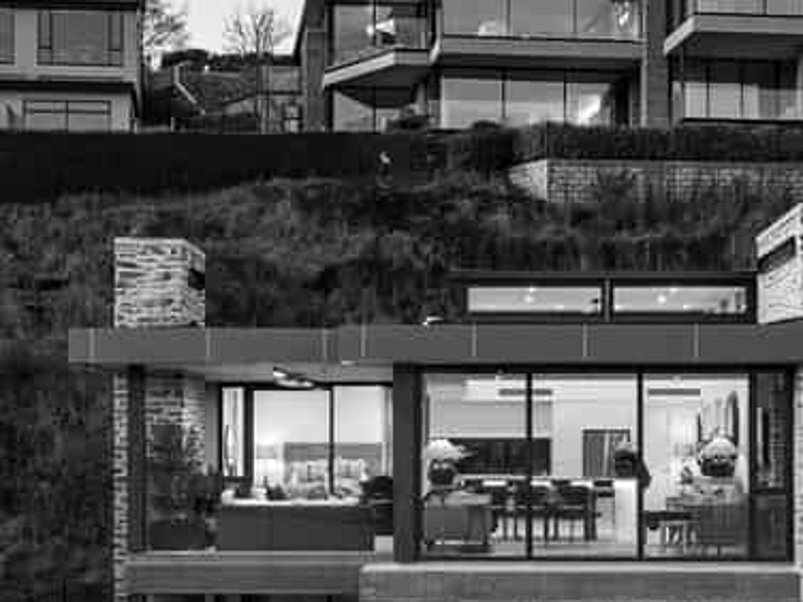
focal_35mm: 42
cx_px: 566
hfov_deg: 43.8
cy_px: 387
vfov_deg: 34.1
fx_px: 974
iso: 120
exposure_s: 1/100
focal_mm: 12.29
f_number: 2.8
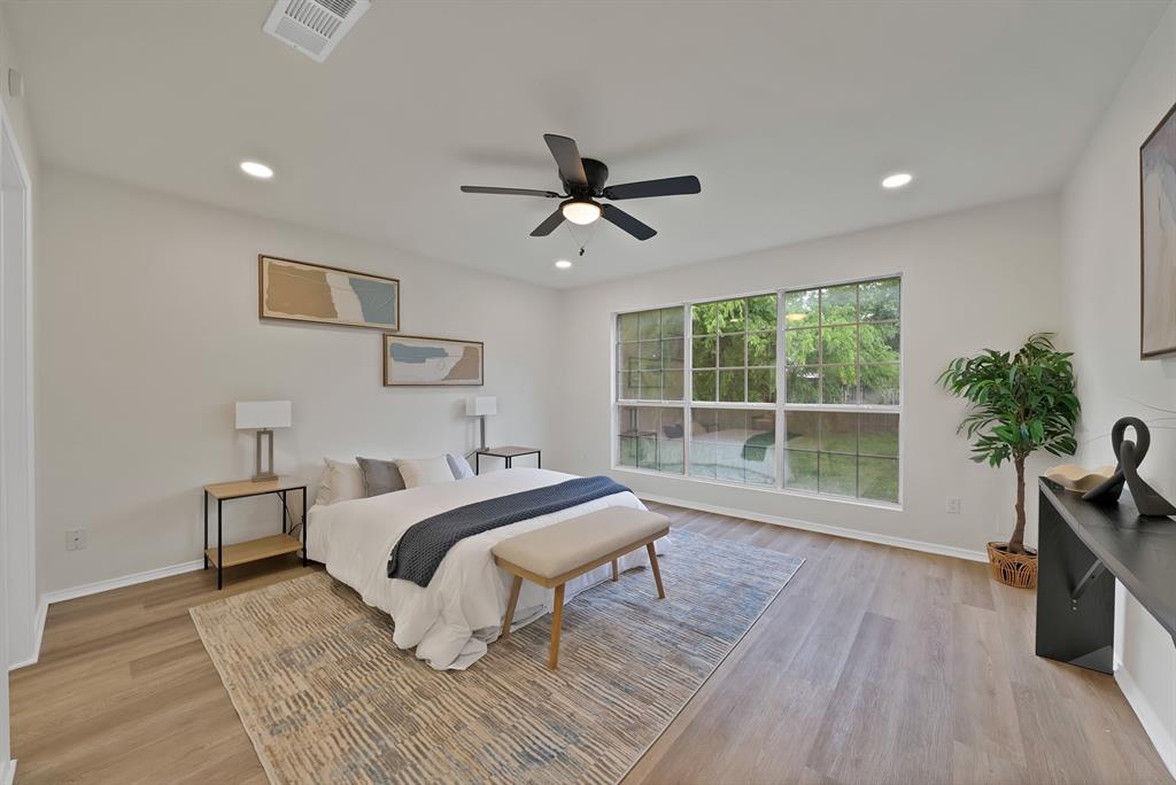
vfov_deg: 90.1
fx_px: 392
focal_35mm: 12
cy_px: 392
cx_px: 588
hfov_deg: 112.6
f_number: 9
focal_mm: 12
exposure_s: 1/4
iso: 640
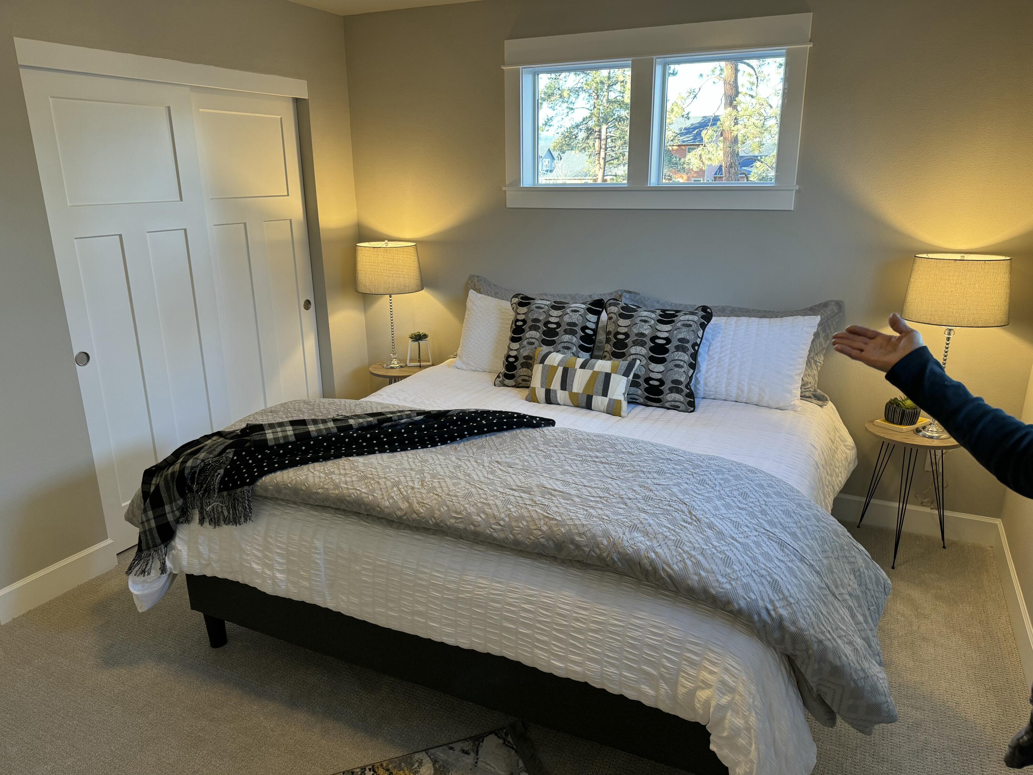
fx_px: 716
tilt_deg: -18.1
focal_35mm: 24
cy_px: 388
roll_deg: +0.1
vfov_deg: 56.8
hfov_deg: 71.6
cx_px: 516
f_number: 1.78
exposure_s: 1/60
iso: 125
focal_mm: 6.76
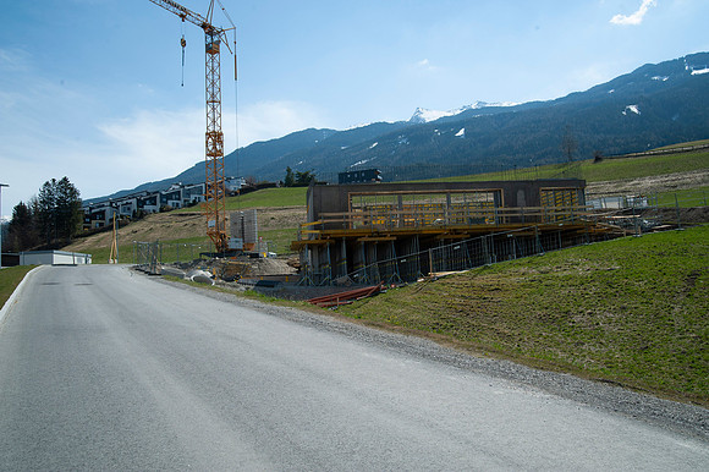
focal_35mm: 28
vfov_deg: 46.4
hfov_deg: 65.5
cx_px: 354
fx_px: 551
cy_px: 236
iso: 200
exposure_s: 1/500
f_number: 11
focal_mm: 28
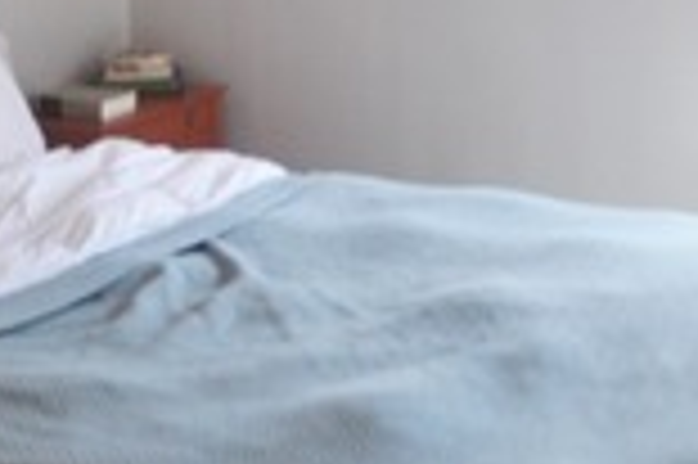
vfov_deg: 21.1
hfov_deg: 30.3
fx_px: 1201
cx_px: 14
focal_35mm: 62
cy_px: 2
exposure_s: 1/60
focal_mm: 10
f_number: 4
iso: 400
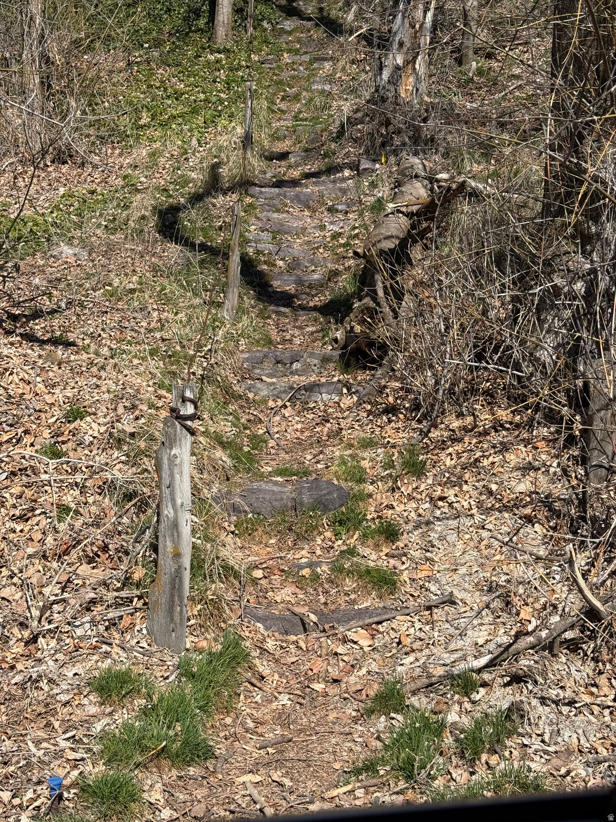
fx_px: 1139
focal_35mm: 48
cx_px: 308
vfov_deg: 39.7
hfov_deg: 30.3
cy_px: 411
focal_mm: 6.76
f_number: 1.78
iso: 64
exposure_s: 1/4587
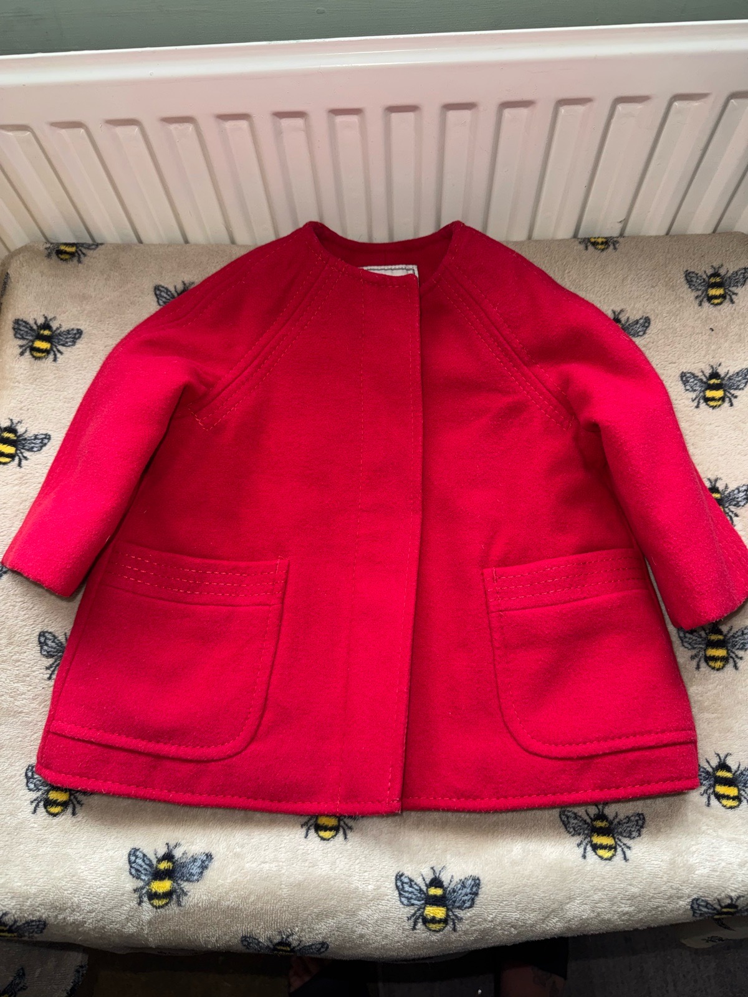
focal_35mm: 24
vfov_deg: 71.6
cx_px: 374
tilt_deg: -66.9
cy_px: 498
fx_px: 691
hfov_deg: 56.8
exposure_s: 1/43
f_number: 1.78
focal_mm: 6.76
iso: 64
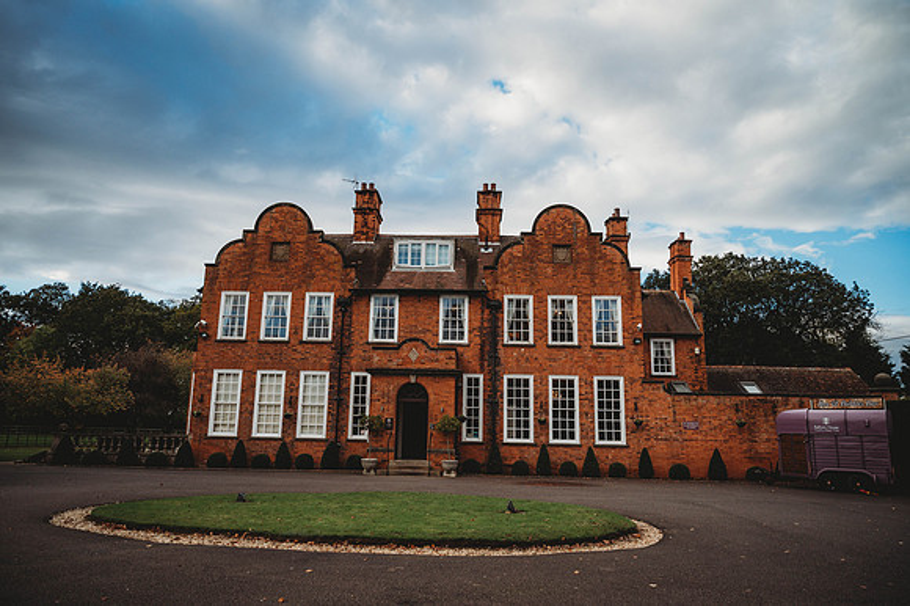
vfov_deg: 53.1
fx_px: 606
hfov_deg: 73.8
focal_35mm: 24
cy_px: 303
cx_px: 455
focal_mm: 24
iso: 100
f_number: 2.8
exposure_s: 1/2000
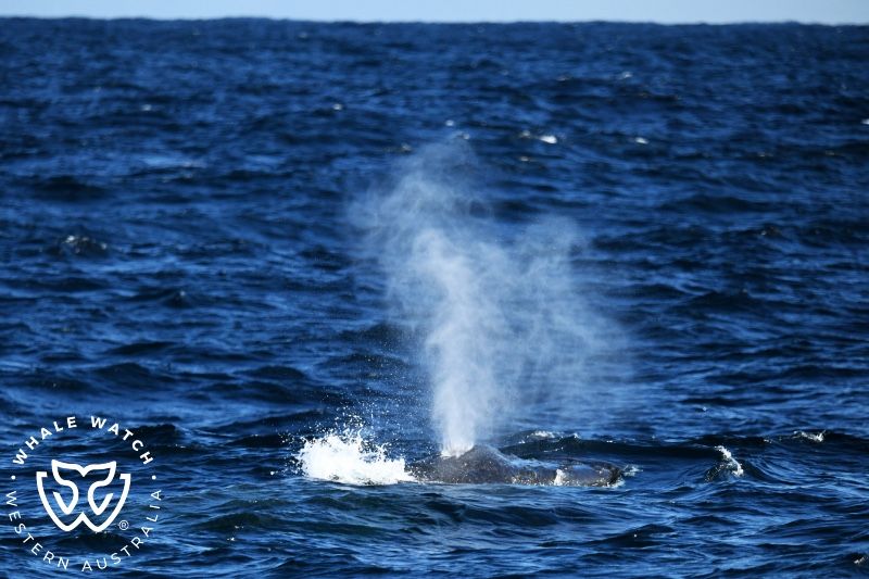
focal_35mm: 390
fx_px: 9412
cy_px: 290
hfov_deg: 5.3
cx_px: 434
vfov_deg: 3.5
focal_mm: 390
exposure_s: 1/8000
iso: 1400
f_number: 6
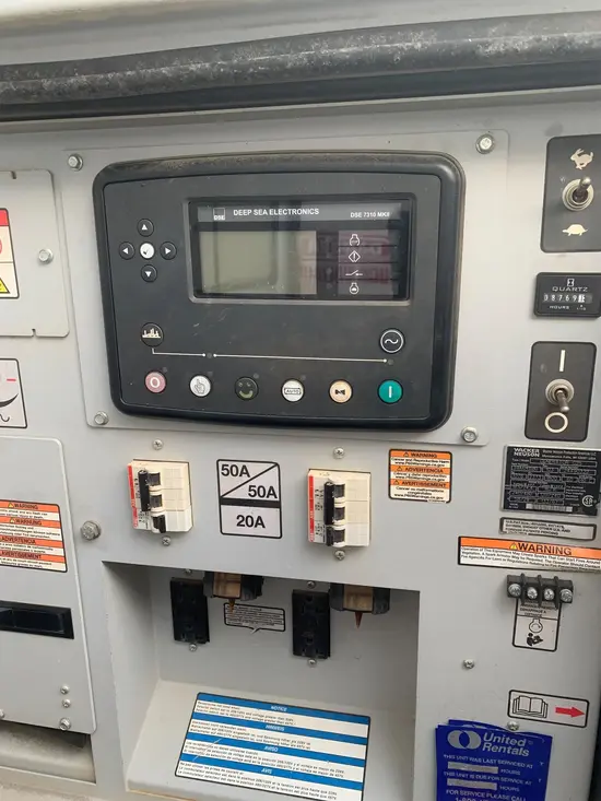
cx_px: 300
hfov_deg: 53.1
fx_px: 602
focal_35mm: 26
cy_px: 400
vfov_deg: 67.3
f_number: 1.8
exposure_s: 1/122
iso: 25
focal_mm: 4.25
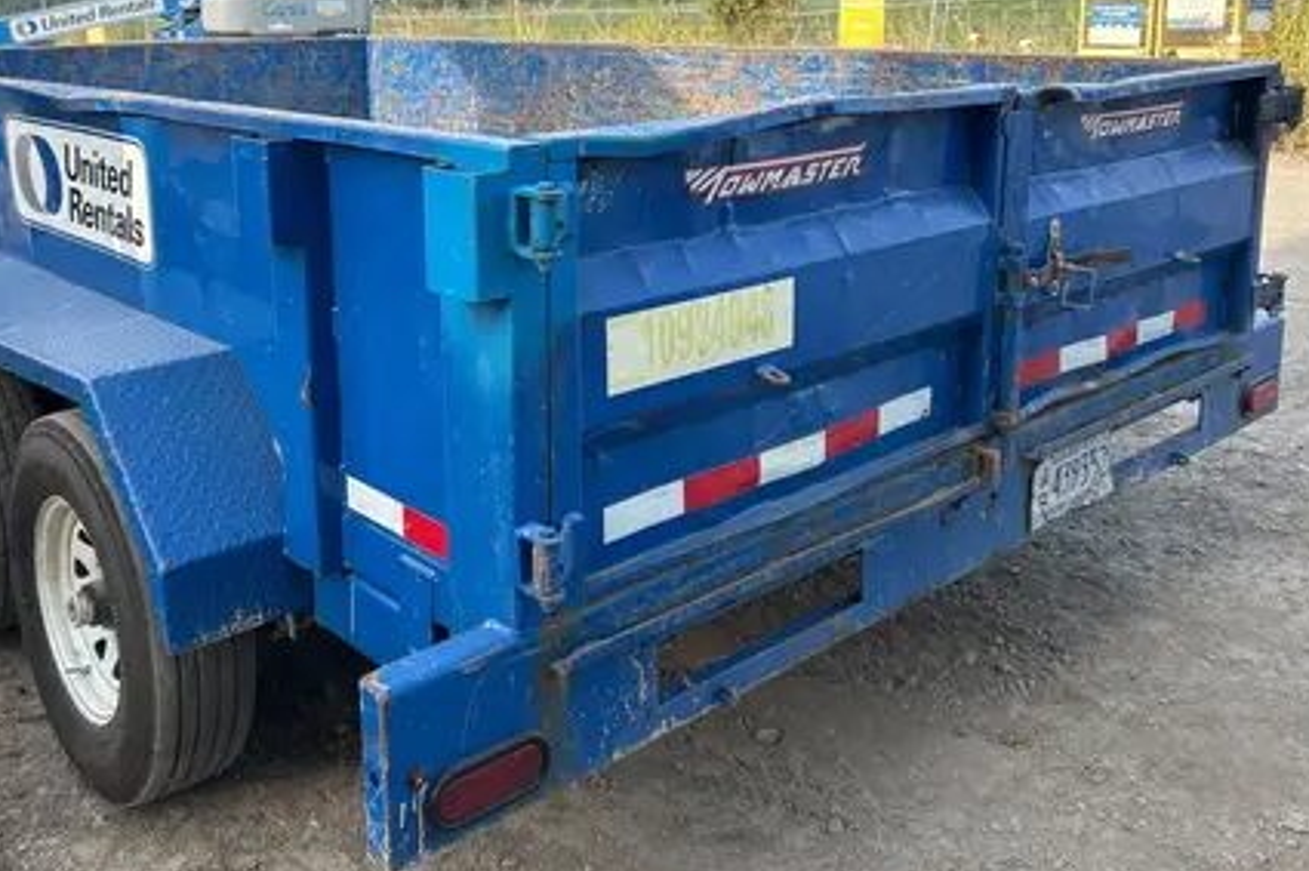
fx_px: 1272
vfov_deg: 37.2
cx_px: 548
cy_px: 257
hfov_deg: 54.2
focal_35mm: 35
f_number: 1.5
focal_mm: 5.7
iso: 50
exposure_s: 1/1159
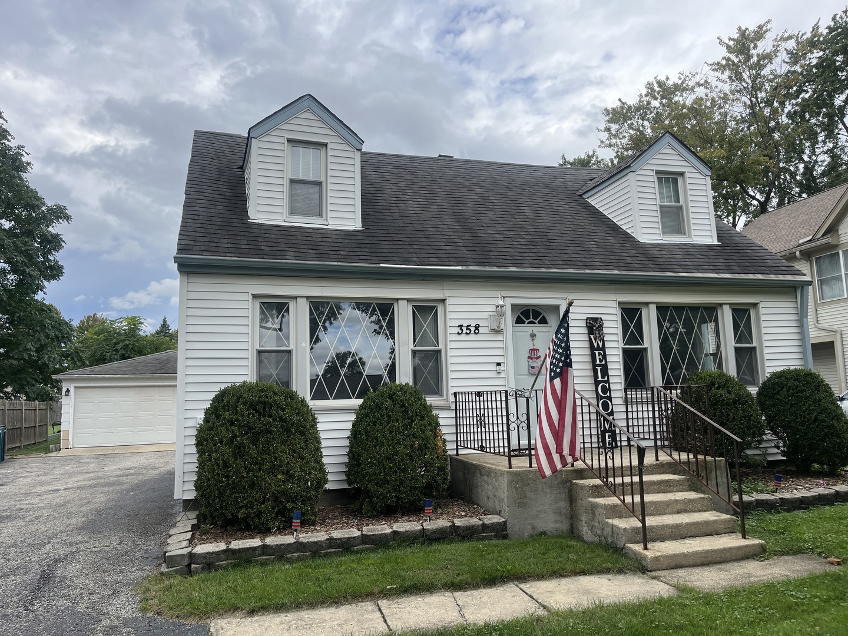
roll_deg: +1.3
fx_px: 637
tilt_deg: +7.8
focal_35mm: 26
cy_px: 318
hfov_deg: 67.3
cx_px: 424
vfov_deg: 53.1
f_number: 1.6
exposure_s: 1/2024
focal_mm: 5.1
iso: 50
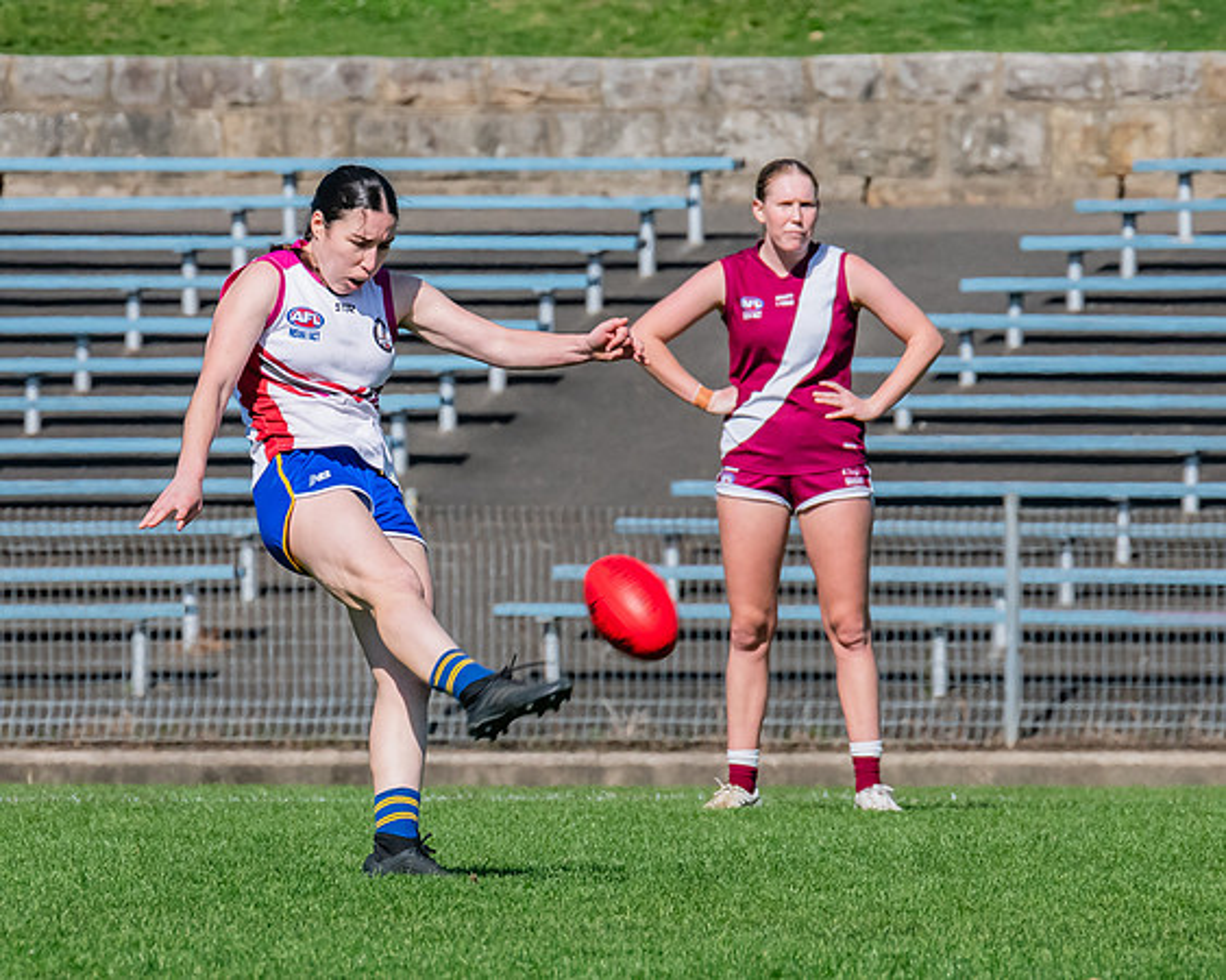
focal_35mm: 897
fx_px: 32544
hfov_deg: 2.2
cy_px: 467
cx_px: 404
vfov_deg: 1.7
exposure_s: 1/1250
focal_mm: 420
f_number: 13
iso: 800
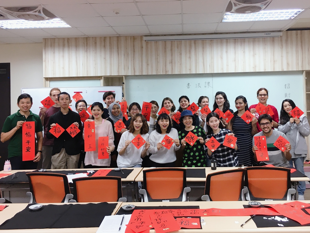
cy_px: 116
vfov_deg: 48.2
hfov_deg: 61.7
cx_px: 155
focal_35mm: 29
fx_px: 260
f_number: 2.2
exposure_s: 1/30
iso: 64
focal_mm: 4.15
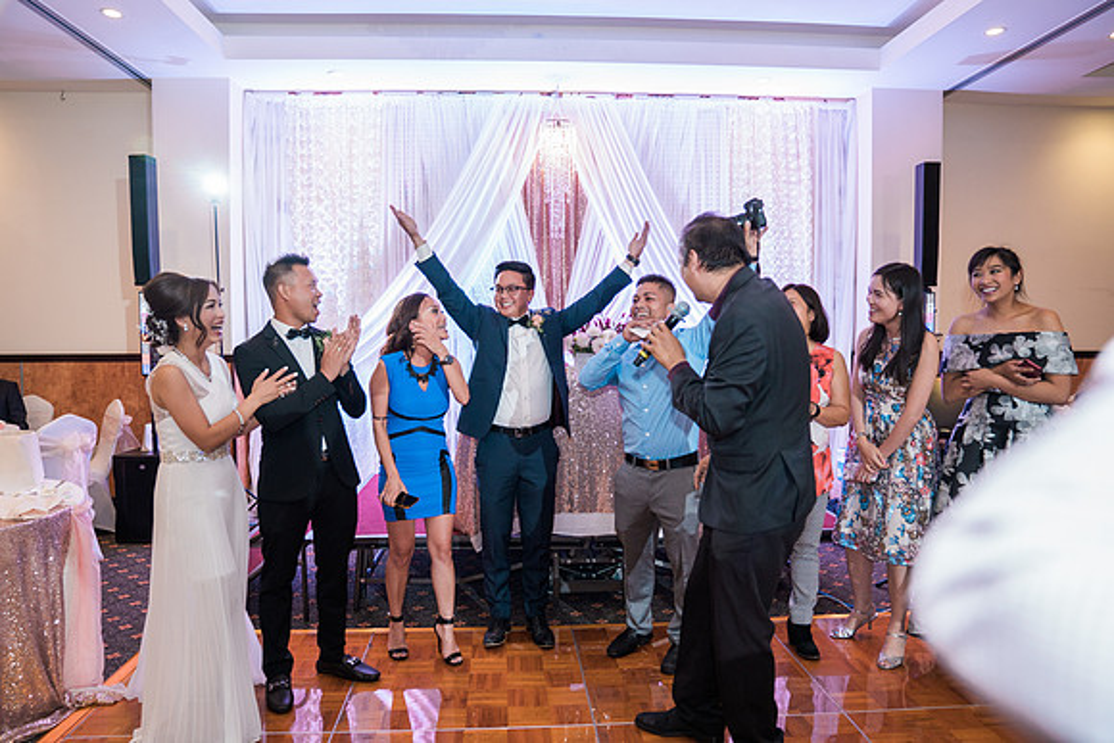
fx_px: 774
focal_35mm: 25
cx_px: 557
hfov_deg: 71.5
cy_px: 372
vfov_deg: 51.3
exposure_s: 1/125
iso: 1000
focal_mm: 25
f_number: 2.8
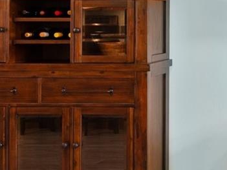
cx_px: 362
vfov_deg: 15.2
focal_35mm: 96
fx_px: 629
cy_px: 19
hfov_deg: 17.8
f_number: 8
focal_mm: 14.6
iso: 250
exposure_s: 1.3
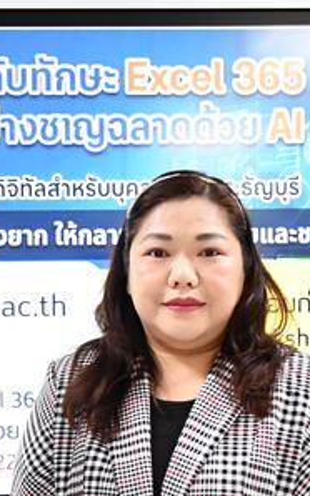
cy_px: 527
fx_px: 1705
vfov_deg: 16.2
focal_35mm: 126
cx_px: 33
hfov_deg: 10.3
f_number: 3.8
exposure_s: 1/100
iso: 3200
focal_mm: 24
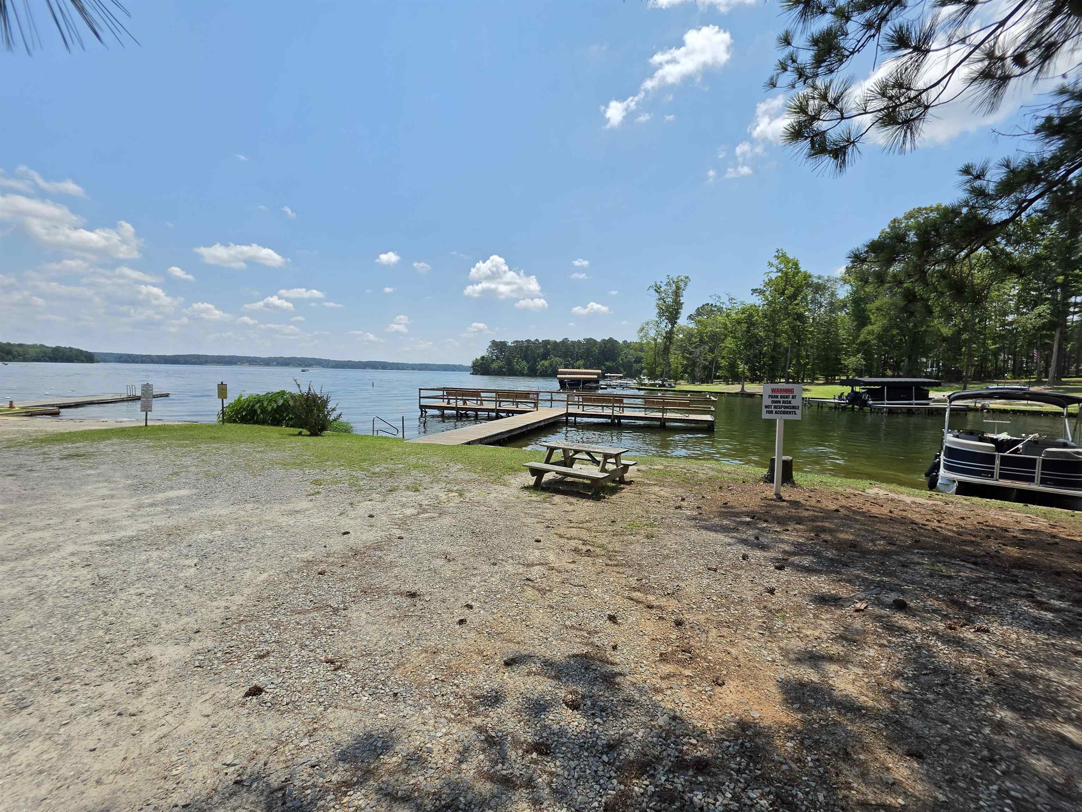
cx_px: 541
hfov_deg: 106.2
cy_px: 406
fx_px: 406
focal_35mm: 13
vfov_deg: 89.9
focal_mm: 2.2
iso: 32
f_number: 1.9
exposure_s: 1/2005
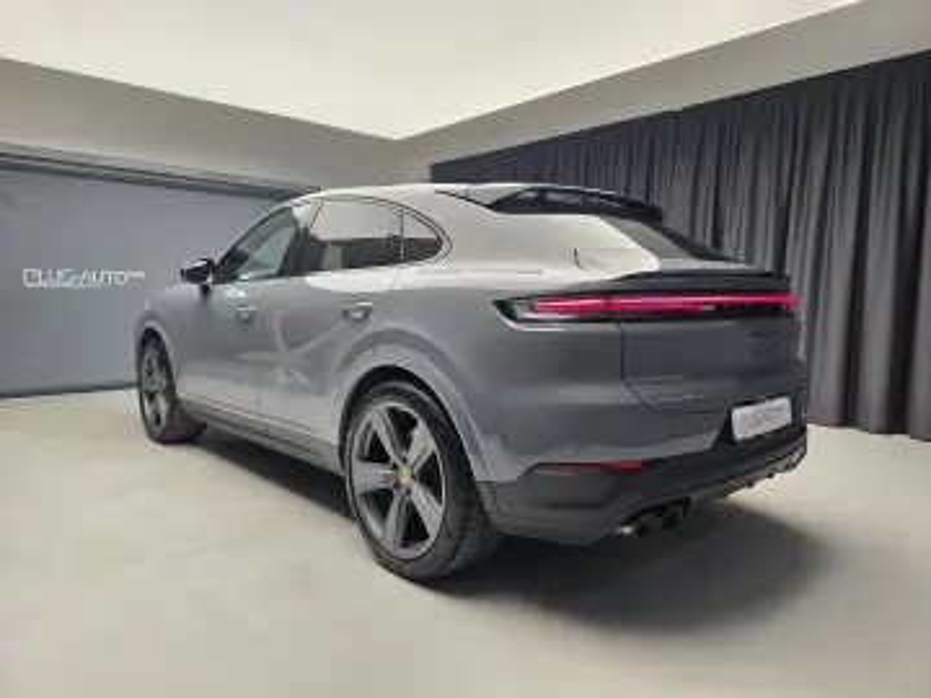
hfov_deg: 73.9
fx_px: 619
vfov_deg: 58.9
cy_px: 349
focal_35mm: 23
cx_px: 466
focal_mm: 6.3
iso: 50
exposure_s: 1/51
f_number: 1.7
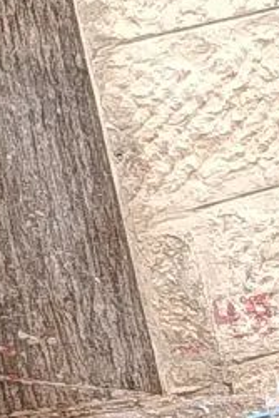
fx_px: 1904
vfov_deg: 11.3
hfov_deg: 8.0
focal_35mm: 164
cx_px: 543
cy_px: 833
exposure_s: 1/100
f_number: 1.65
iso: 251
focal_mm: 6.11
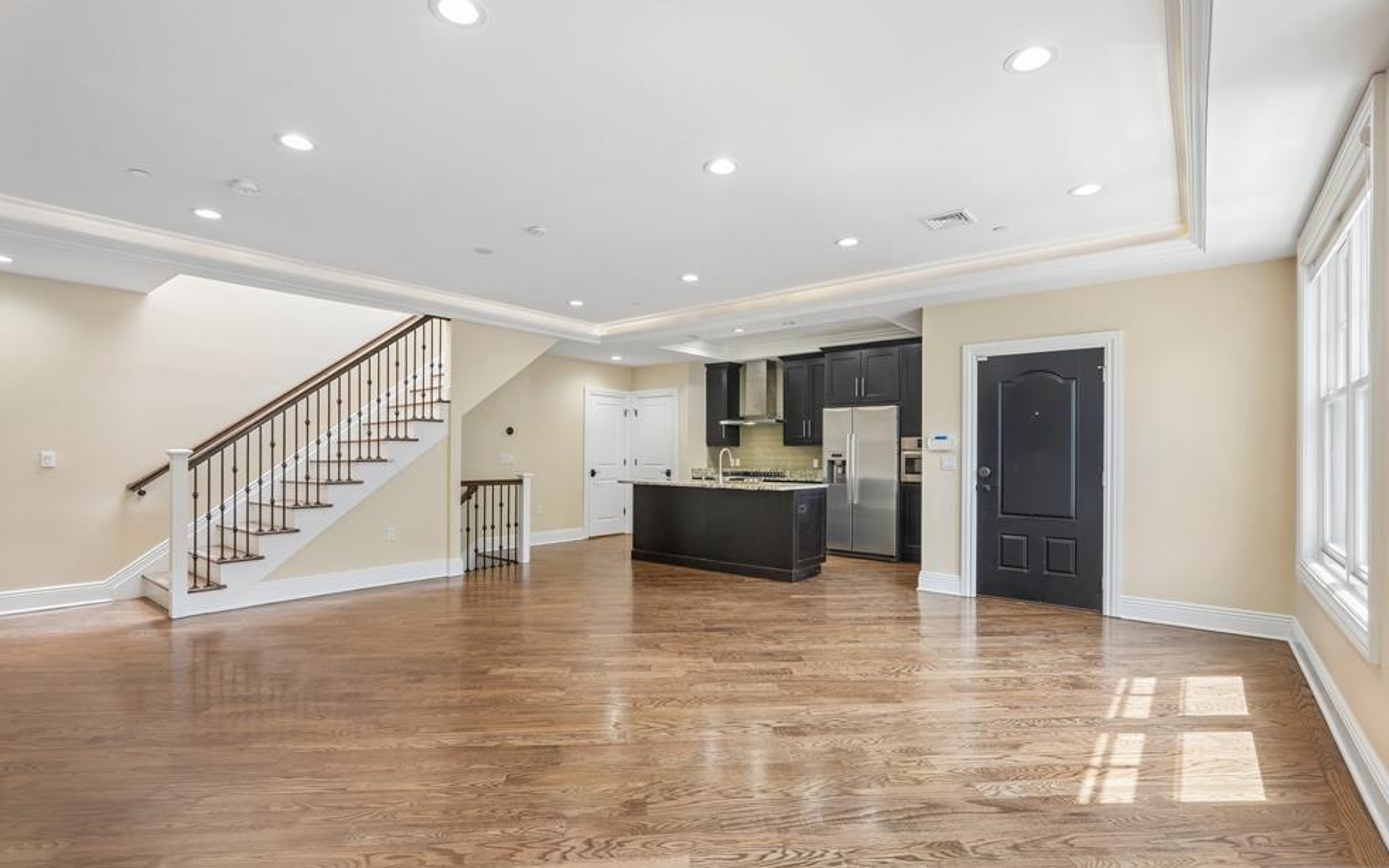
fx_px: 664
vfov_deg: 66.4
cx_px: 689
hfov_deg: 92.6
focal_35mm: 18
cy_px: 452
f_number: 9
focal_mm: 16.5
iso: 400
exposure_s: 1/15
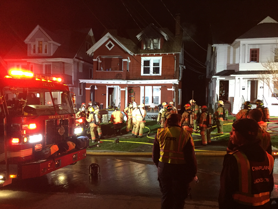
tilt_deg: -1.9
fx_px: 233
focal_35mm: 29
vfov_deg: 48.2
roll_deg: -1.2
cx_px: 139
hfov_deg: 61.7
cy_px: 104
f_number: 2.2
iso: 250
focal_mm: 4.15
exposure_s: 1/24
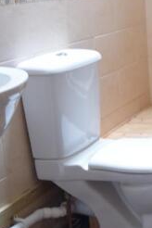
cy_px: 72
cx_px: 243
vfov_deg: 23.0
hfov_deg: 14.3
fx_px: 557
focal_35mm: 88
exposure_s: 1/1.3
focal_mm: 22
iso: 200
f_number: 3.8
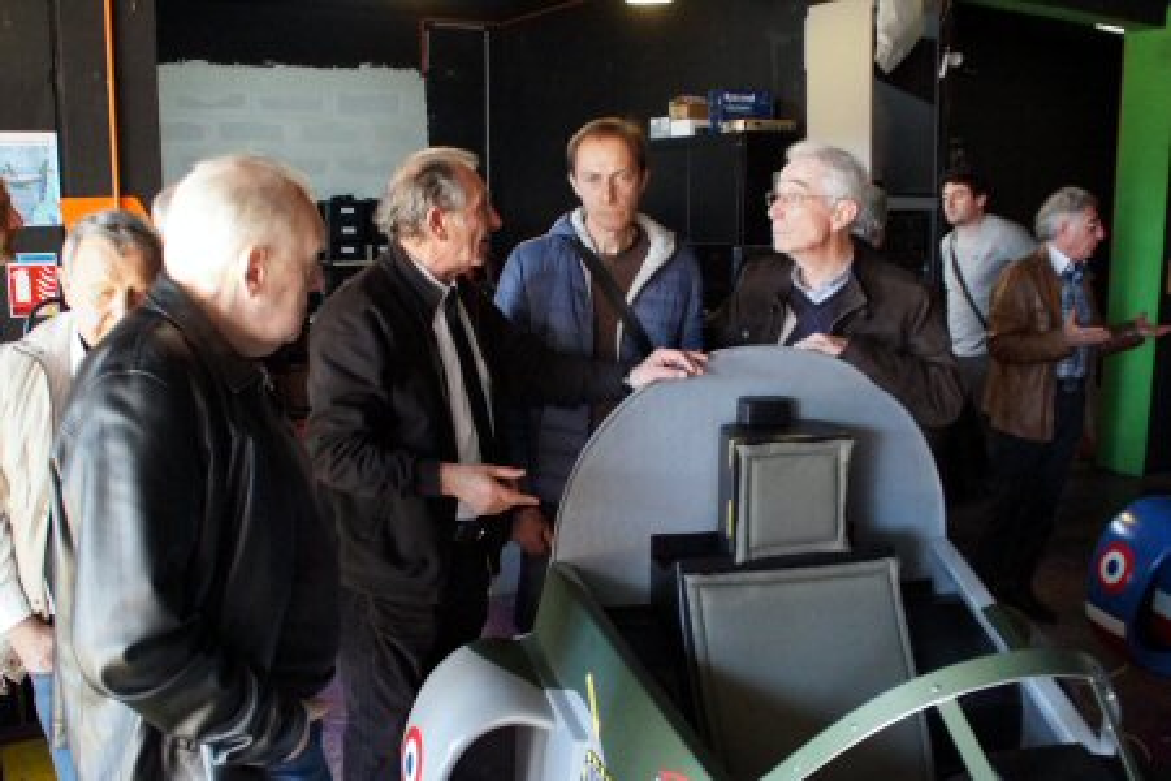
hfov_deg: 67.4
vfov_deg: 47.9
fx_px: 878
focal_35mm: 27
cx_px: 586
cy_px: 390
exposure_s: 1/160
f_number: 3.5
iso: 3200
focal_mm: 18
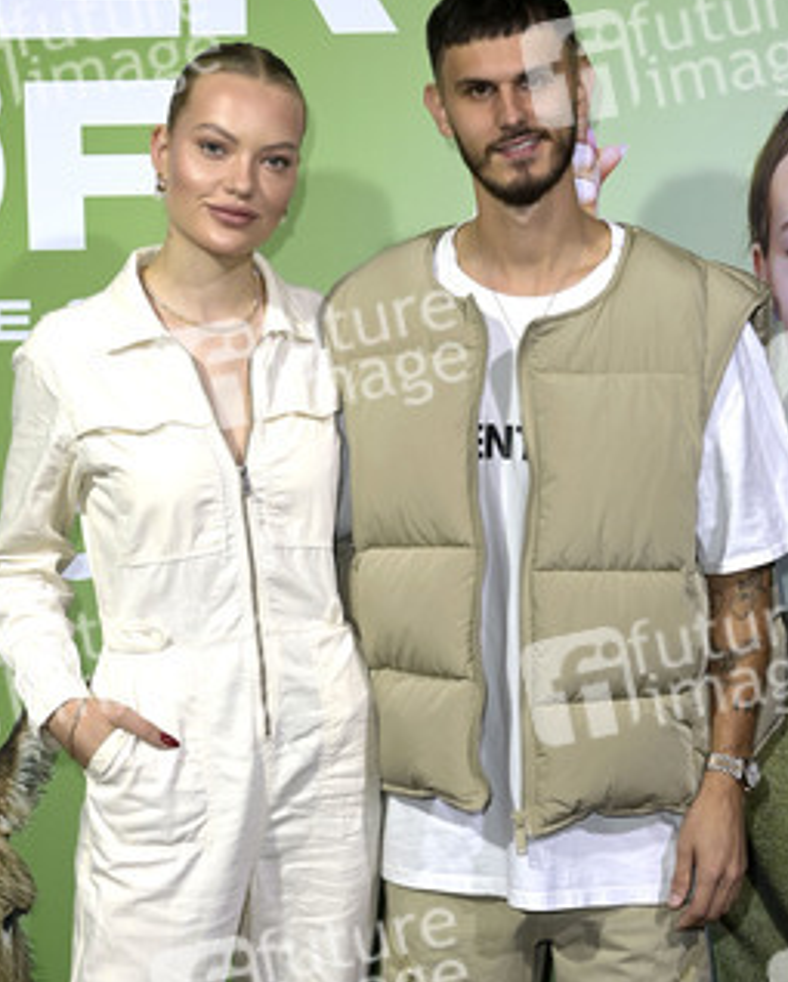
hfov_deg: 23.2
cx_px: 399
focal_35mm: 66
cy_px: 519
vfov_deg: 28.7
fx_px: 1921
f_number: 5.6
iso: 640
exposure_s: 1/250
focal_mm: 56
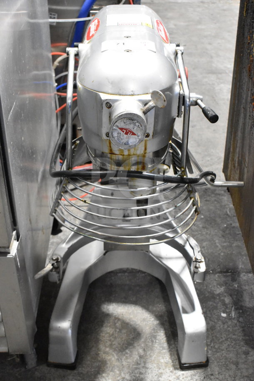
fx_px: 508
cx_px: 127
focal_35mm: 48
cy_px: 190
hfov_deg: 28.1
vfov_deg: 41.1
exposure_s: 1/200
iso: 6400
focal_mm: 32
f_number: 7.1
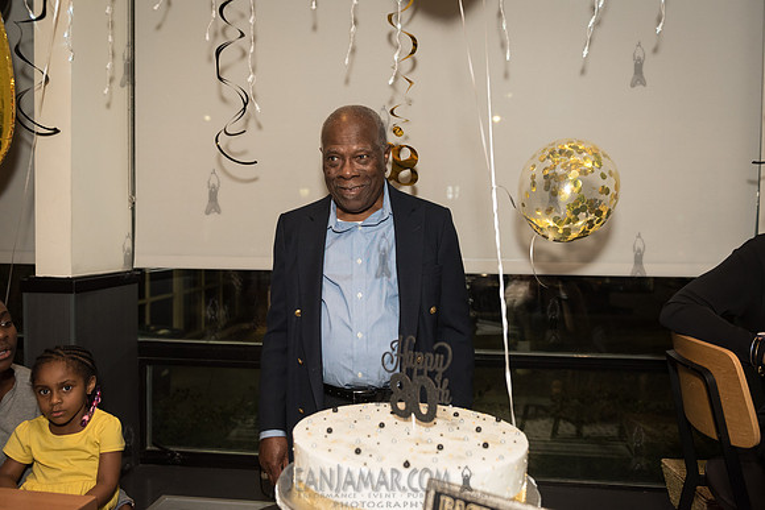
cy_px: 255
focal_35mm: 29
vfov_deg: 45.0
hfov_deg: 63.6
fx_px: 616
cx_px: 382
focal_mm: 29
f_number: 3.5
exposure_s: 1/320
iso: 1250
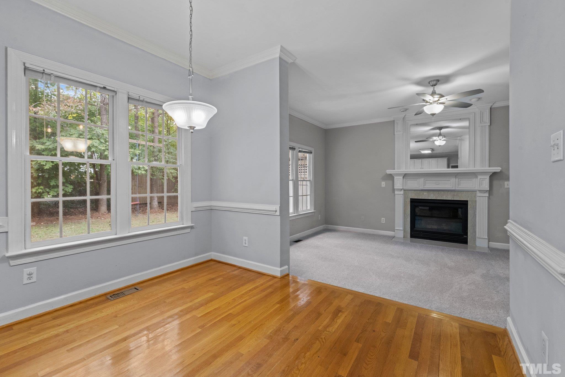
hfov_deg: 100.4
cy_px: 188
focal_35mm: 15
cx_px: 282
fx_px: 235
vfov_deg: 77.3
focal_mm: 15
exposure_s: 1/2.5
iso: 640
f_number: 8
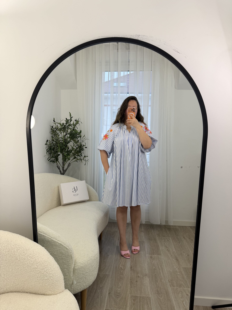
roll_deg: -0.5
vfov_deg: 71.6
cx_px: 116
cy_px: 155
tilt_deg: -18.7
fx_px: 214
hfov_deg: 56.8
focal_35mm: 24
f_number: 1.78
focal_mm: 6.76
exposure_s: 1/100
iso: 64
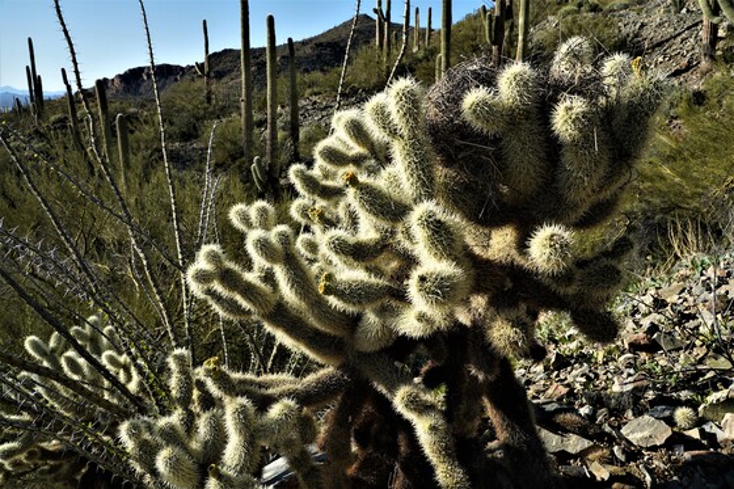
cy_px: 244
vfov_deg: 43.6
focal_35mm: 30
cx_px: 367
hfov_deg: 61.9
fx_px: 611
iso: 100
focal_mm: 30
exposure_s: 1/30
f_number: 14
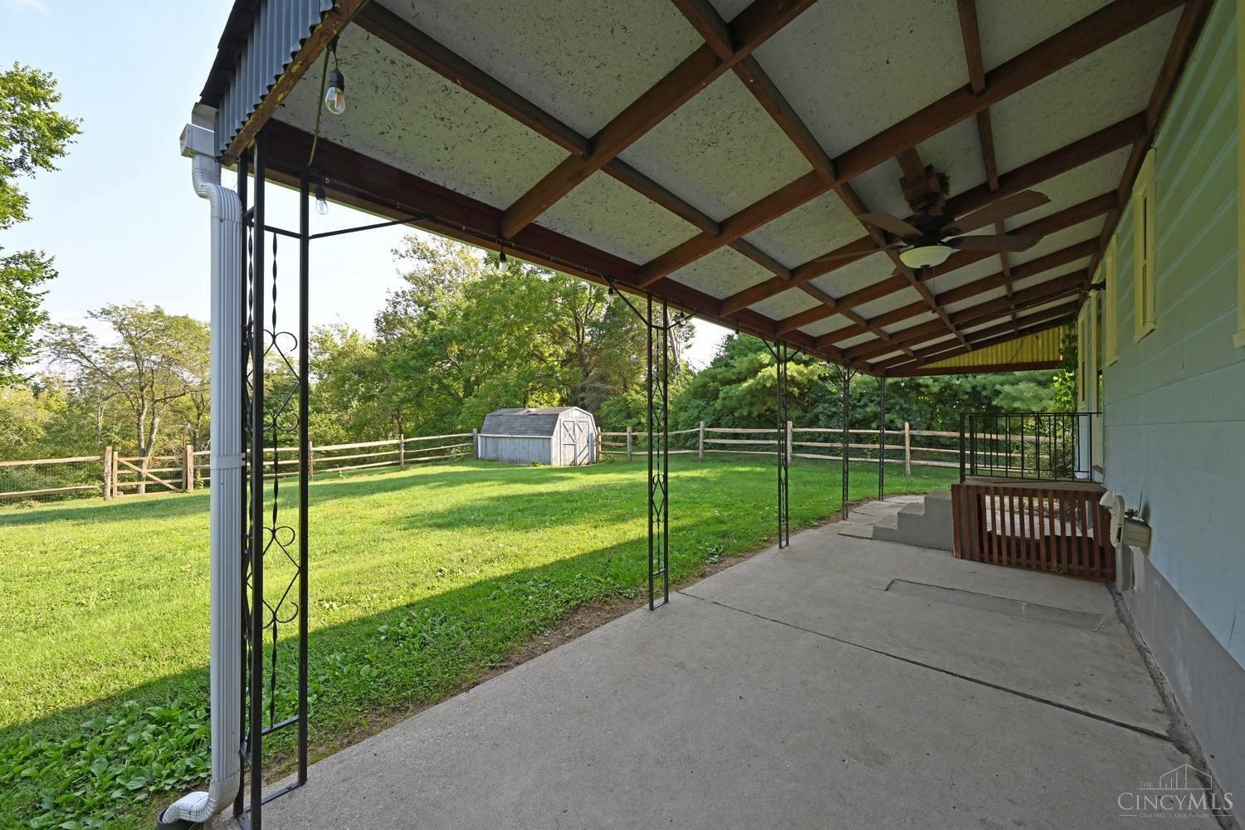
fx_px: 484
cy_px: 415
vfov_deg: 81.2
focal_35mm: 14
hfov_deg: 104.3
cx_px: 622
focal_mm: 14
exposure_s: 1/125
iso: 280
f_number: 10
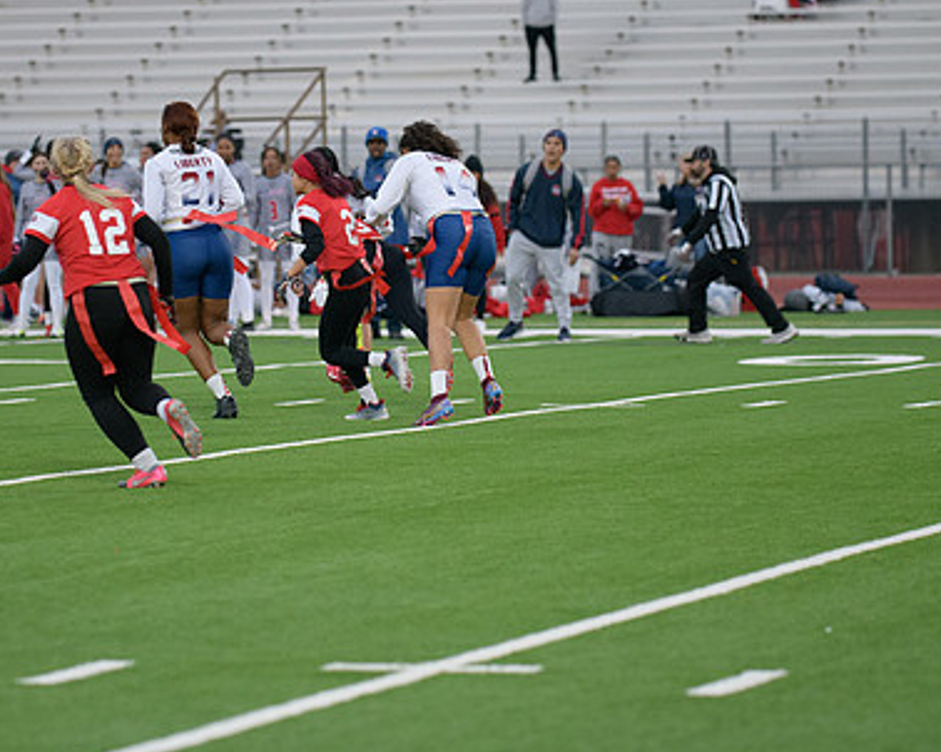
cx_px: 378
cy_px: 288
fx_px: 5818
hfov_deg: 9.2
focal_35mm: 209
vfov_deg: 7.4
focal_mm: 145
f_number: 2.8
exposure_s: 1/3200
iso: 3600
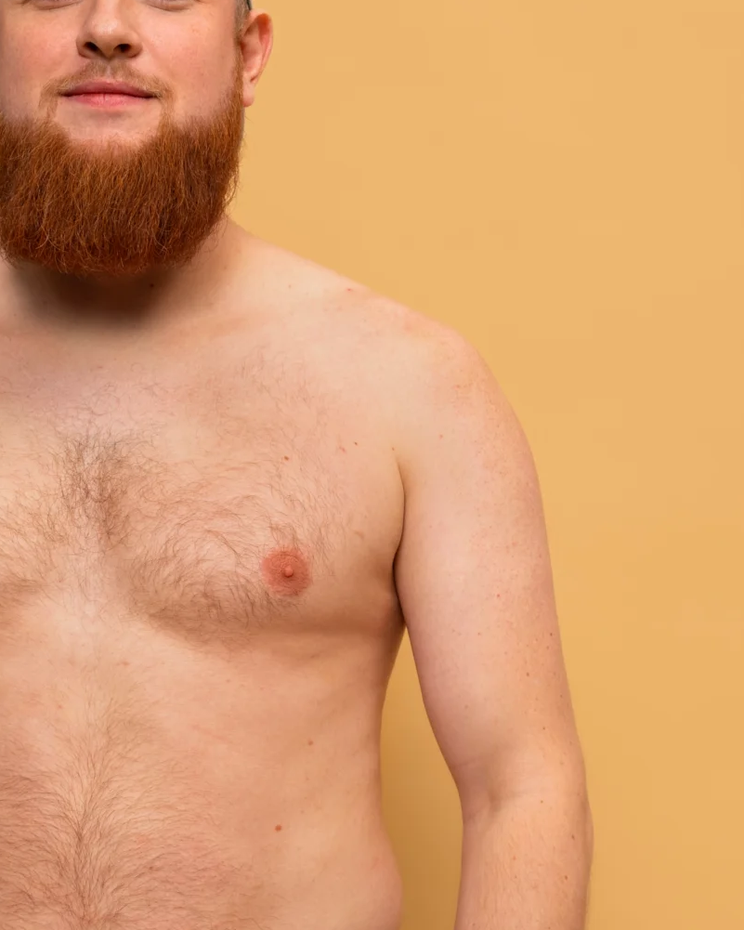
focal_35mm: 84
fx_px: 2312
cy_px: 553
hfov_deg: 18.1
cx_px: 622
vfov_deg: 22.7
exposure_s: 1/160
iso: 250
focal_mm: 35
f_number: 4
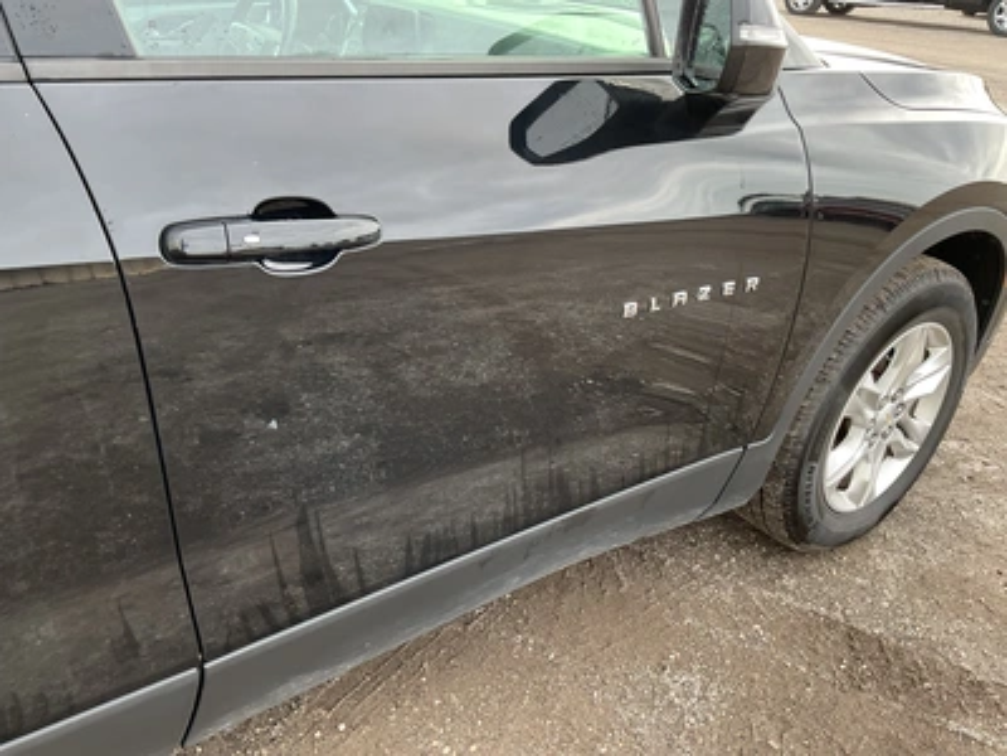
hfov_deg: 63.4
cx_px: 504
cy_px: 378
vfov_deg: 49.7
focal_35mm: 28
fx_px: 815
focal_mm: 3
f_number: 1.8
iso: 25
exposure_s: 1/122
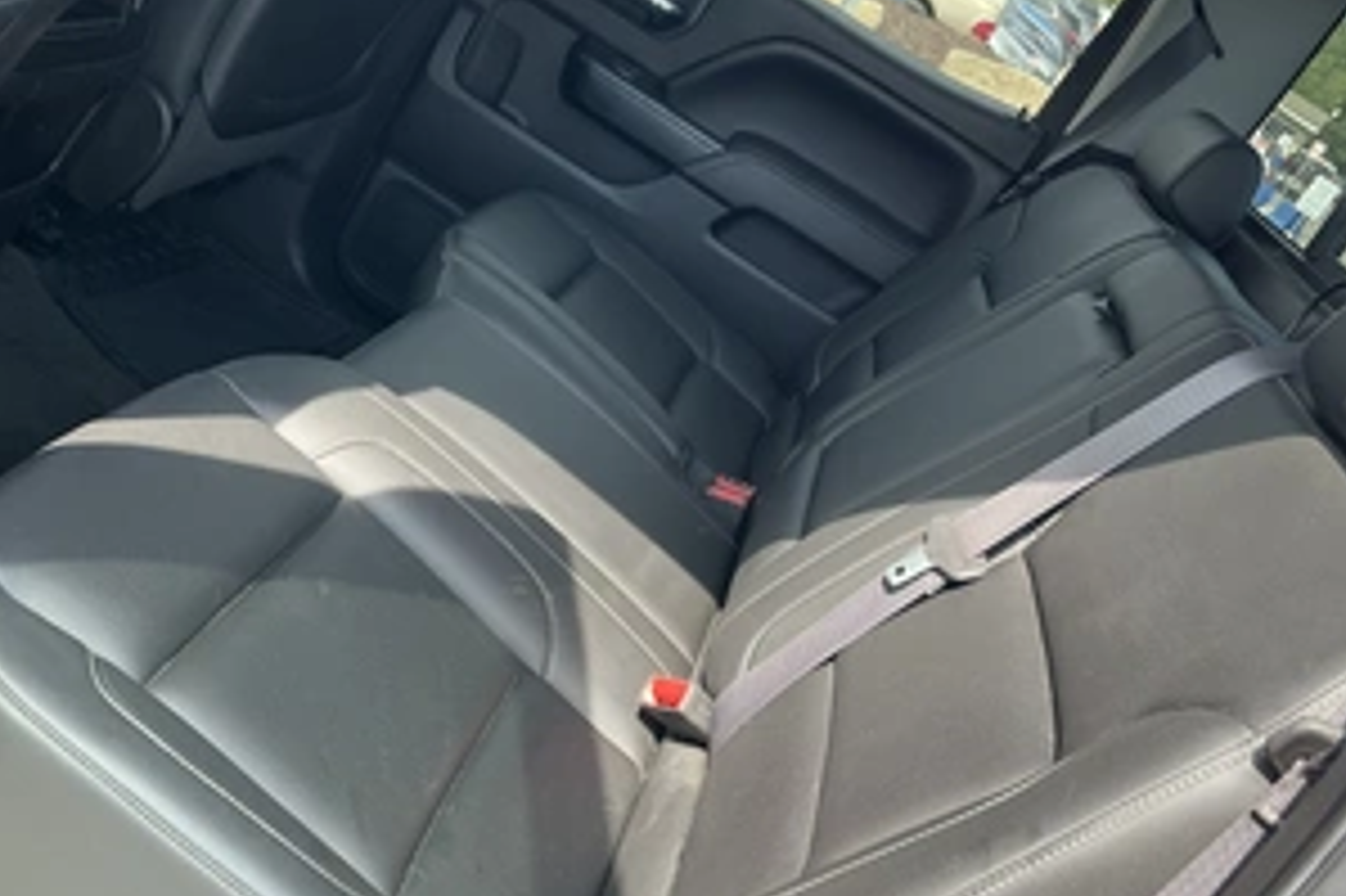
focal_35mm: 39
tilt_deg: -21.3
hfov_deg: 49.5
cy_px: 482
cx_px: 716
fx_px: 1457
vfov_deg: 34.2
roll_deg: -35.3
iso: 32
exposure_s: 1/122
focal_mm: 3
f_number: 1.8
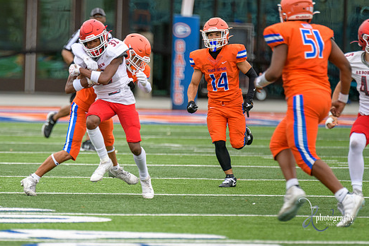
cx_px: 83
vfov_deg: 2.9
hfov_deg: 4.3
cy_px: 127
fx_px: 4861
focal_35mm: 474
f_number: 2.8
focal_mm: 300
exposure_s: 1/500
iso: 500
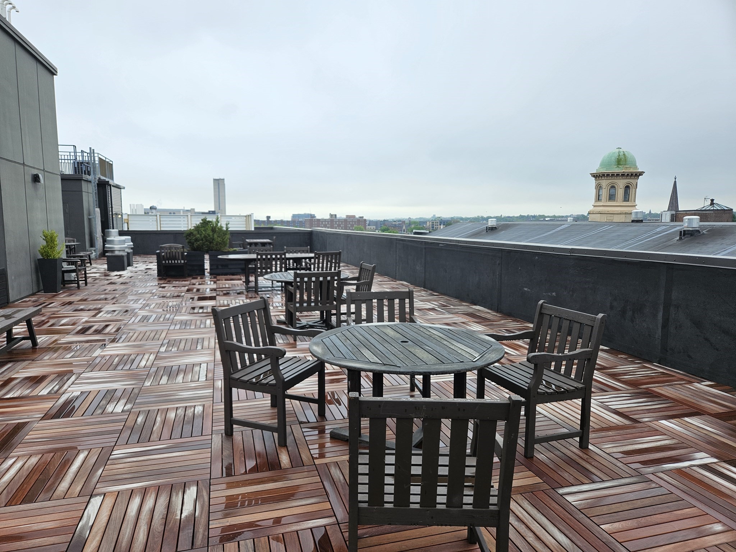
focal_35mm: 23
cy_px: 276
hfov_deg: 73.9
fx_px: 489
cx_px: 368
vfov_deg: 58.9
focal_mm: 5.4
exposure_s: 1/1571
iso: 32
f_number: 1.8
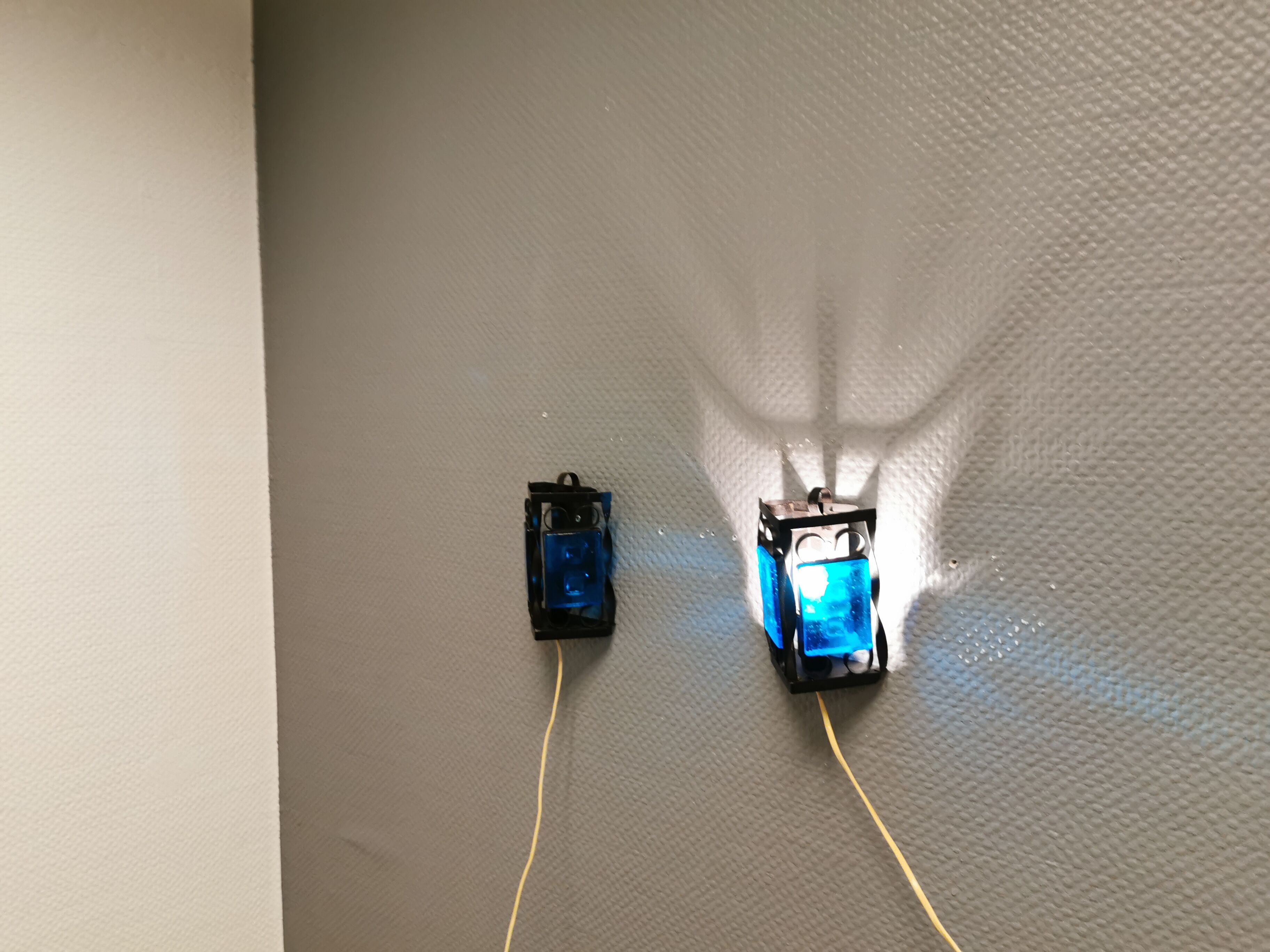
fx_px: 991
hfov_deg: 65.3
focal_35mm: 27
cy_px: 476
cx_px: 635
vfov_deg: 51.4
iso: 160
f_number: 1.6
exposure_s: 1/50
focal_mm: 5.56
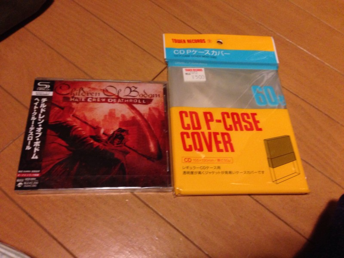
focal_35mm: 33
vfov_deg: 42.9
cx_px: 172
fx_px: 328
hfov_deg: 55.4
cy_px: 129
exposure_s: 1/20
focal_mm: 4.12
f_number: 2.4
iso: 250
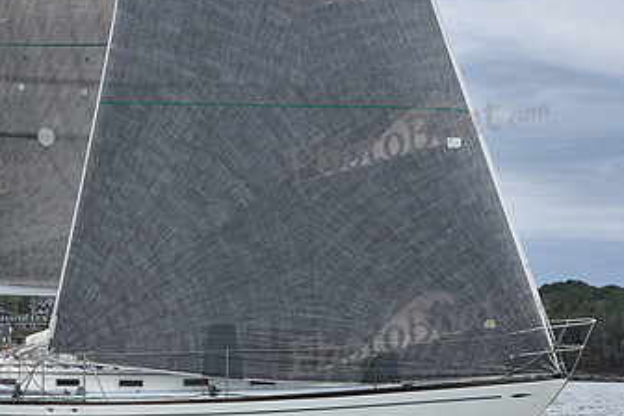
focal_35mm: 121
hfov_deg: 16.9
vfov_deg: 11.3
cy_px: 259
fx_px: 2097
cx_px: 193
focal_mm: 70
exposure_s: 1/1000
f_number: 6.3
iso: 400
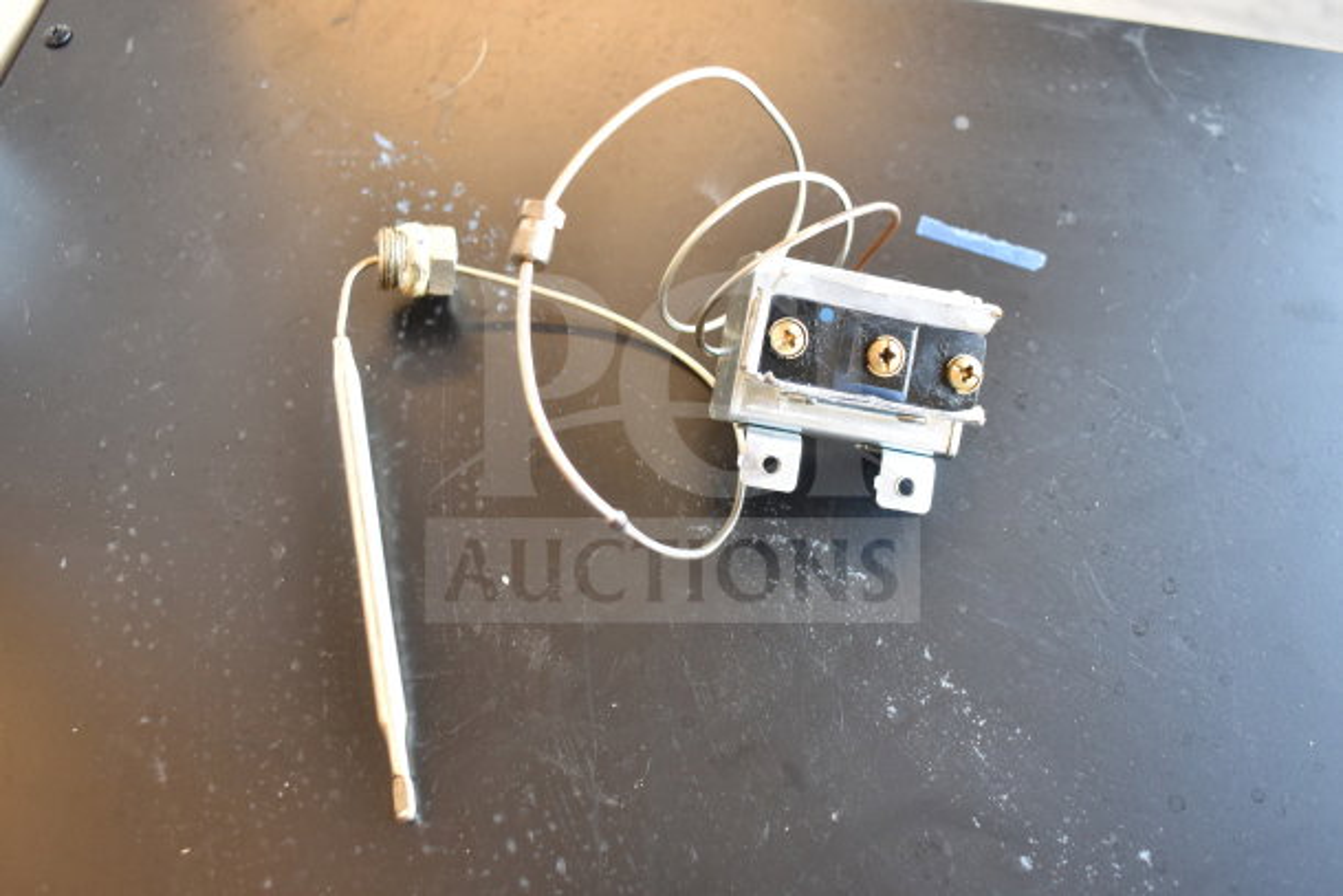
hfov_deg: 57.2
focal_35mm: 33
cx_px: 672
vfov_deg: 40.0
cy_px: 448
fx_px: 1231
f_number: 3.8
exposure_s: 1/30
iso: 560
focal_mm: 22
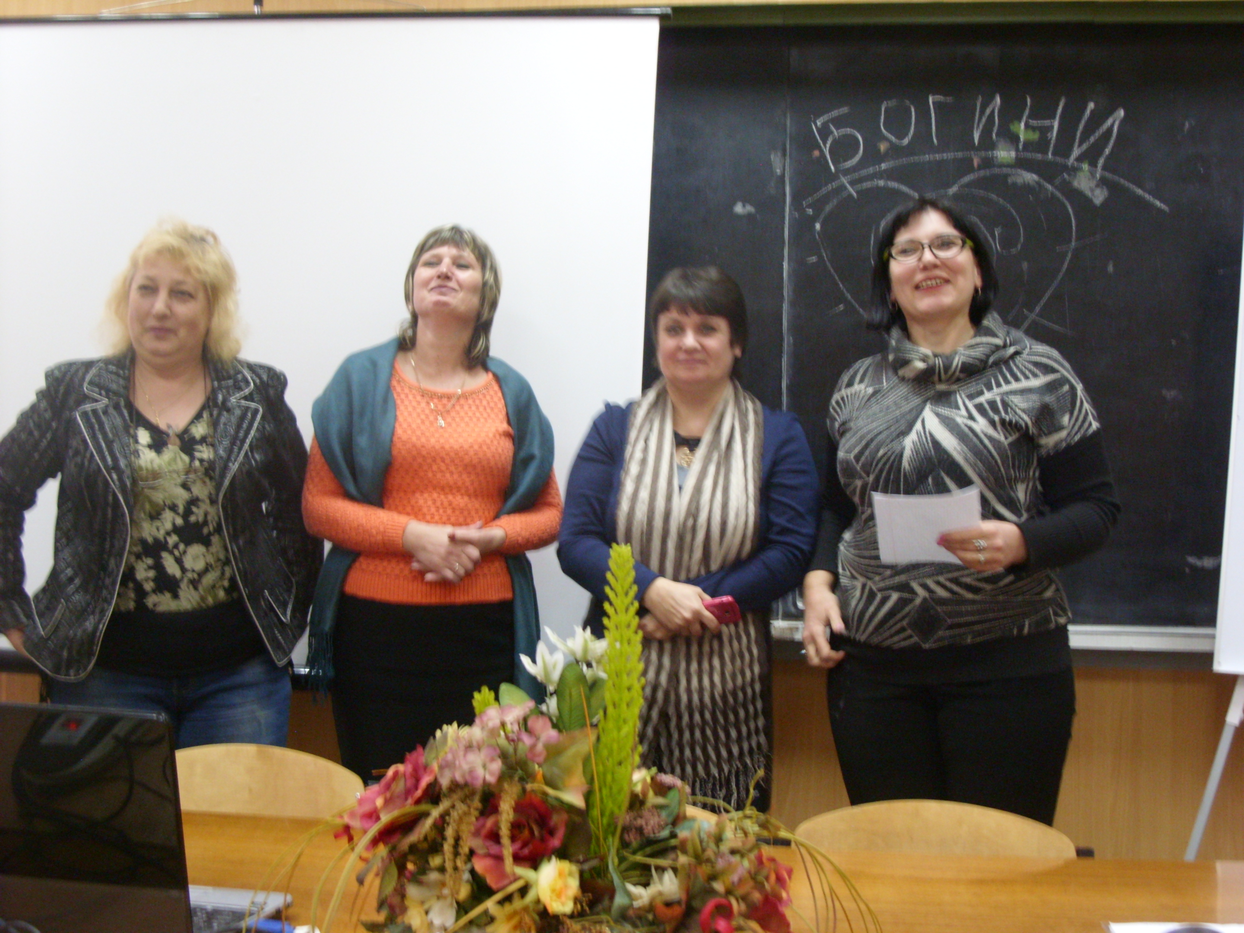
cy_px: 466
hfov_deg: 34.3
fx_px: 2012
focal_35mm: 56
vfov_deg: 26.1
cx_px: 622
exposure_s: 1/14
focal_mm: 9.3
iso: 300
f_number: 3.1
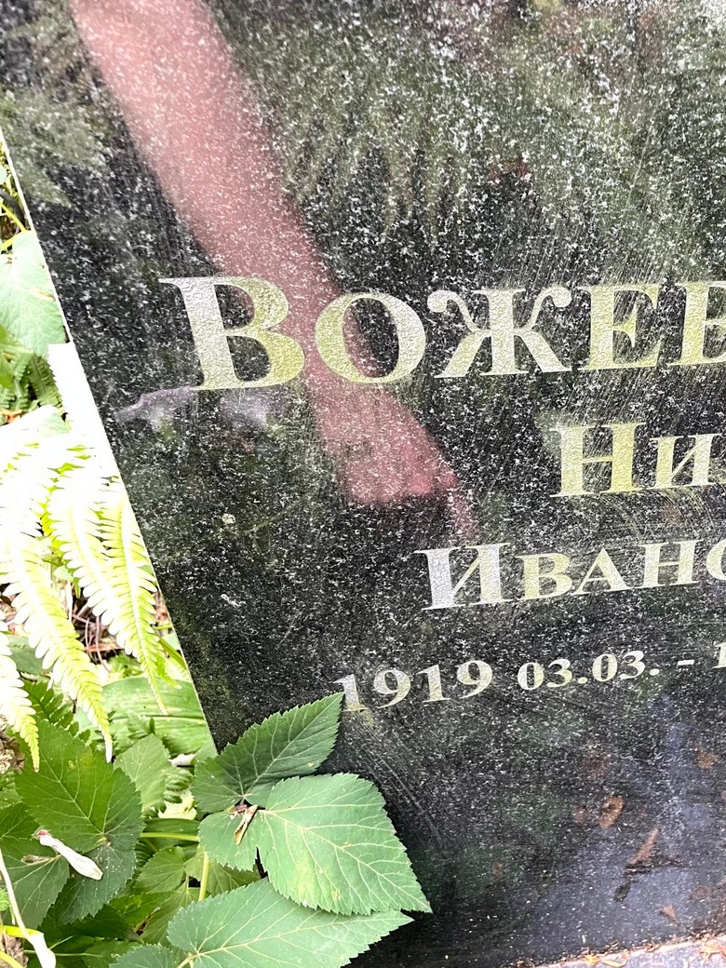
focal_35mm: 36
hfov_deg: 37.1
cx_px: 653
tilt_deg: -38.5
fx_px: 1007
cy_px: 487
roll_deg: -2.7
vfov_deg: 51.4
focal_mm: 4.2
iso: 125
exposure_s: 1/60
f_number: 1.6
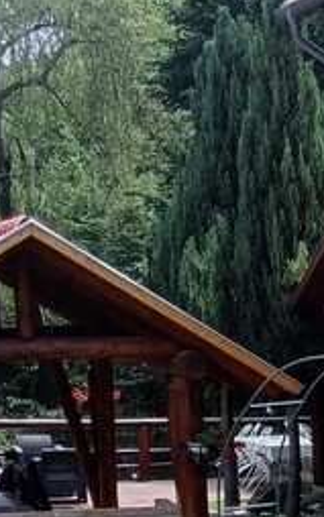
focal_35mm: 120
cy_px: 692
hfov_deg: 10.4
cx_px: 563
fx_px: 1693
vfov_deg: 16.3
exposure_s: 1/227
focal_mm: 4.04
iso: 111
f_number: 1.8
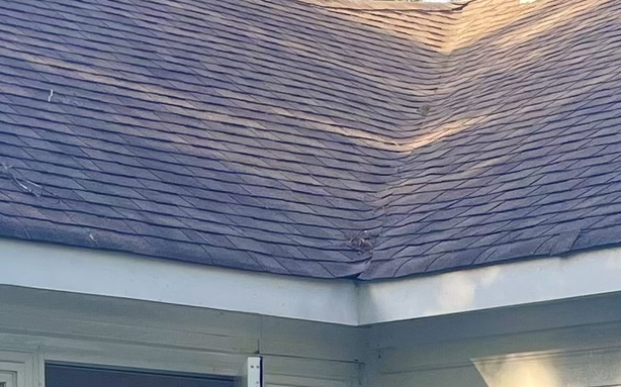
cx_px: 640
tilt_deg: -2.8
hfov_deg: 14.9
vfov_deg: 9.1
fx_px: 2334
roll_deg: -0.4
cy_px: 702
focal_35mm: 138
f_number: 1.6
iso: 32
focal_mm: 4.2
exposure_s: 1/381
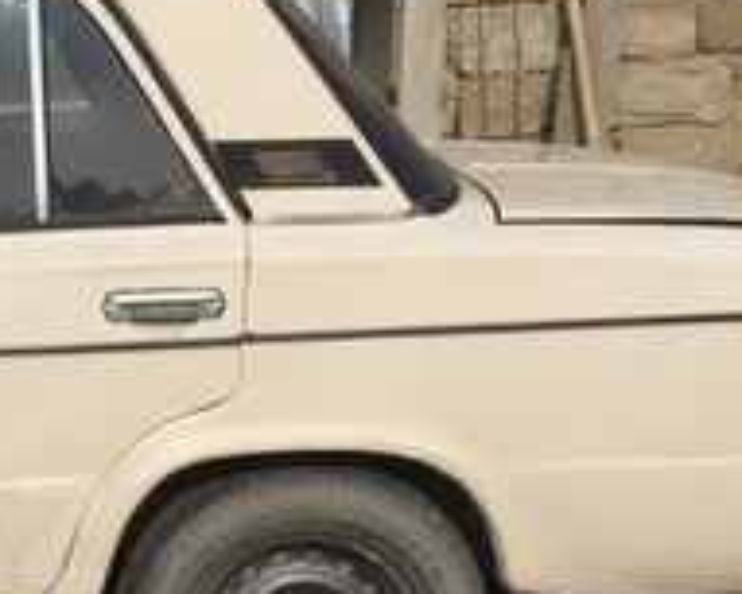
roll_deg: +2.7
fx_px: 2153
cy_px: 534
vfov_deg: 15.5
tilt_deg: -15.0
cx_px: -291
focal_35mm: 98
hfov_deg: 17.9
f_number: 2.2
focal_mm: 4.15
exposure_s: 1/3049
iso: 32
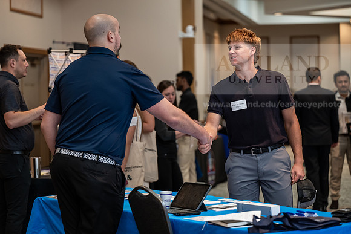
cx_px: 176
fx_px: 936
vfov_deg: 14.3
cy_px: 117
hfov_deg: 21.2
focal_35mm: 96
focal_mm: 96
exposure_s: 1/200
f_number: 2.8
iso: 1250
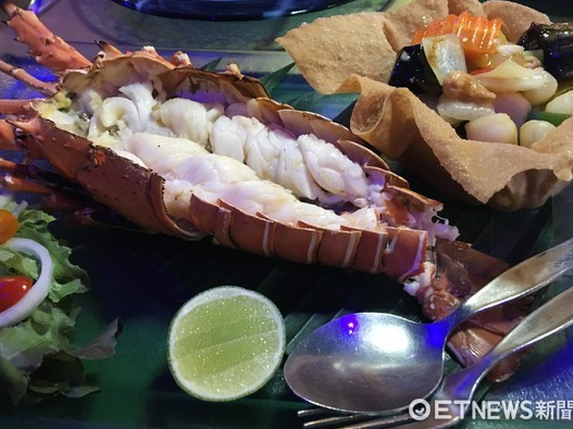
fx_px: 546
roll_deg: +3.0
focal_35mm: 33
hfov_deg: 55.4
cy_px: 187
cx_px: 281
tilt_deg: -43.5
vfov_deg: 42.8
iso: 320
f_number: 2.2
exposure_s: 1/17
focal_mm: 4.15
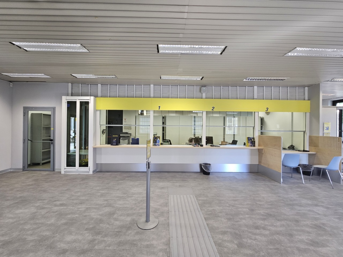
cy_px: 128
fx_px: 129
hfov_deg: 106.2
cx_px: 172
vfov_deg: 89.9
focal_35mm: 13
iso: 100
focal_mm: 2.2
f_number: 2.2
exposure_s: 1/50
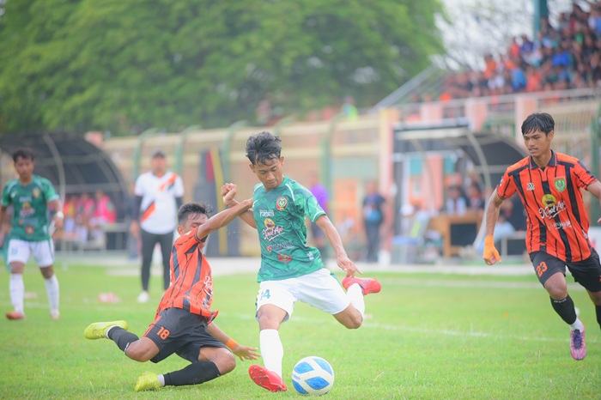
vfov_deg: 6.9
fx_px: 3337
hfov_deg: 10.3
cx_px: 300
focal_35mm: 200
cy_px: 200
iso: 1100
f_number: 2.8
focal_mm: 200
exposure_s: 1/1600
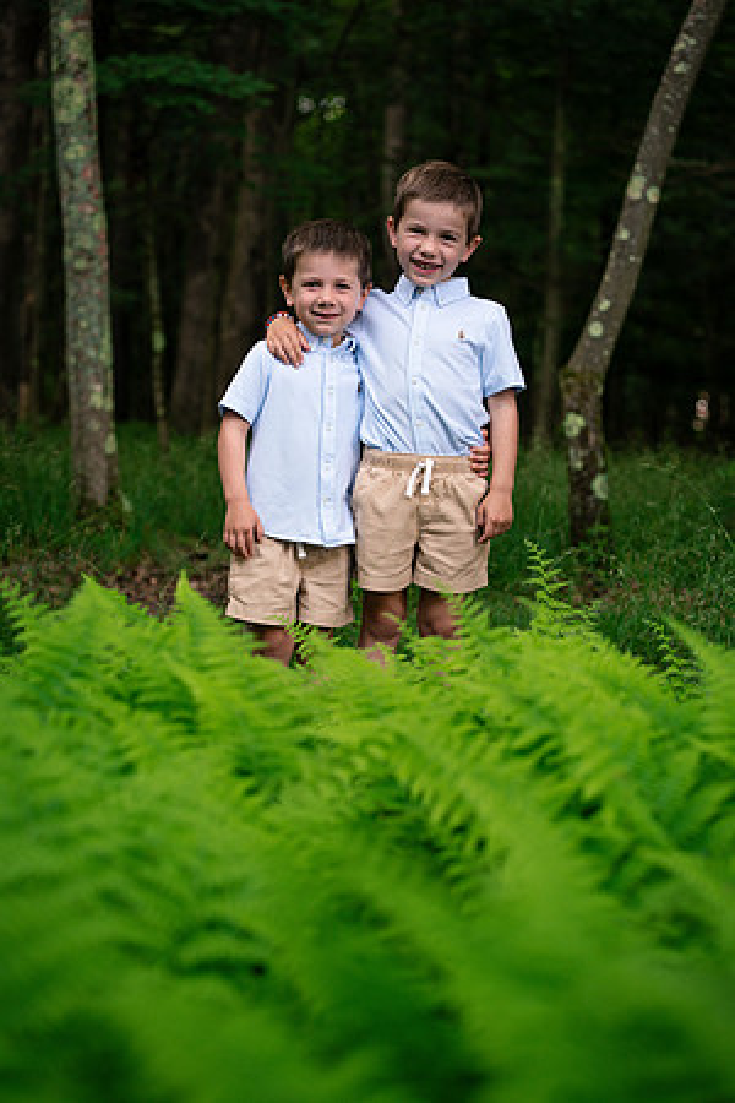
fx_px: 2603
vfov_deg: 23.9
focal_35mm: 85
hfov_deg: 16.1
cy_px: 552
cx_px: 368
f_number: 4
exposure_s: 1/200
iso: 200
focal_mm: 85
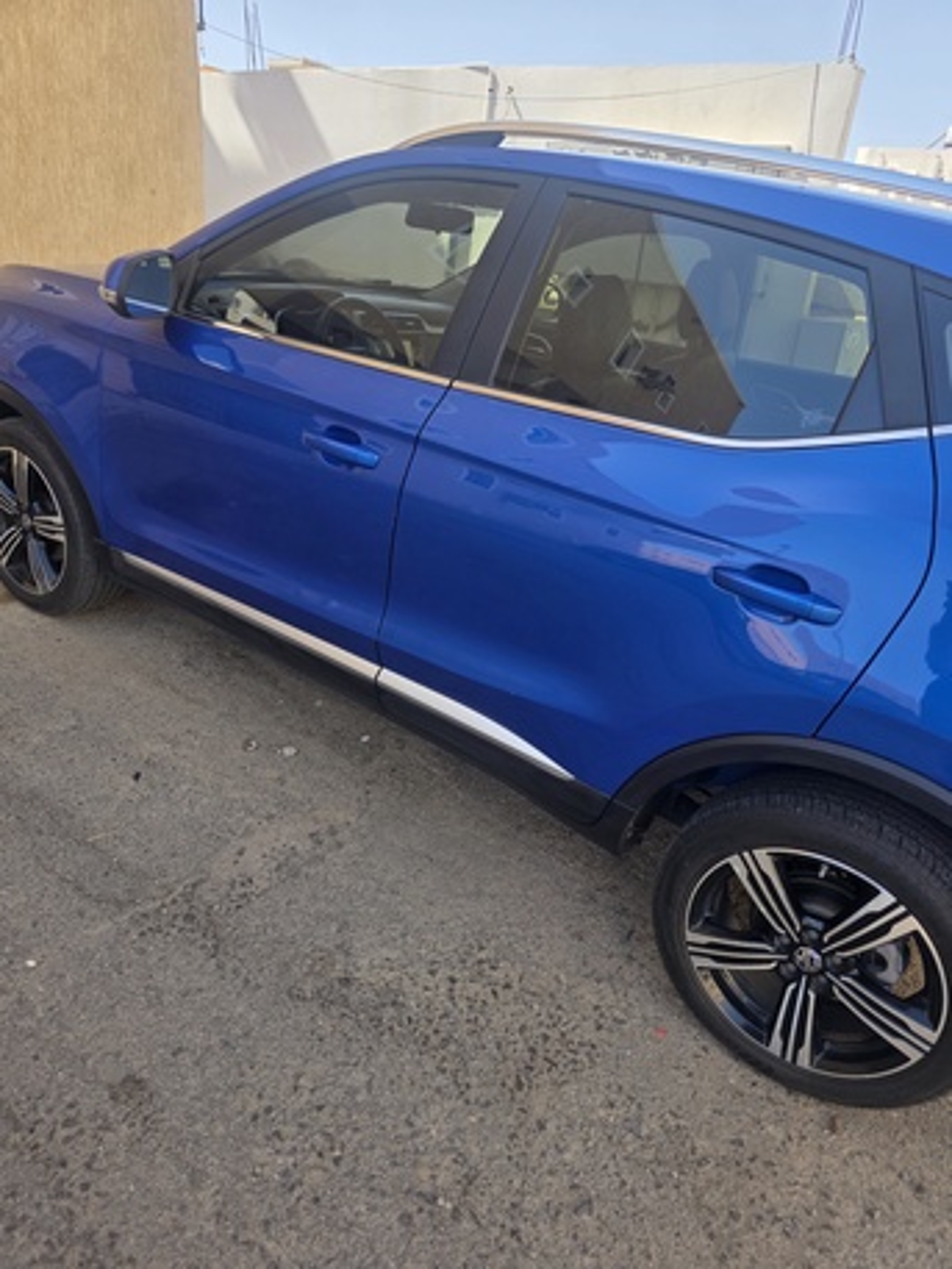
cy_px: 634
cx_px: 476
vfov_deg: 73.9
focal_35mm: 23
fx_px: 843
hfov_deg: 58.9
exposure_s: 1/2000
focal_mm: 6.3
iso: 80
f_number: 1.7
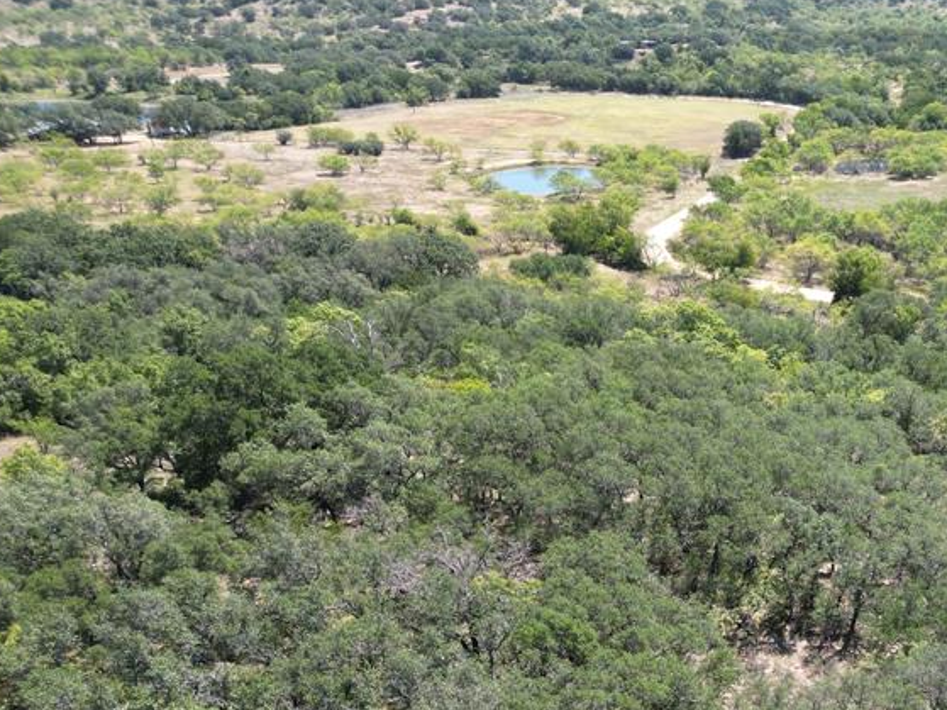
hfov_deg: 40.0
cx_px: 842
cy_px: 605
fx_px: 1203
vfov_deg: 31.7
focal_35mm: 44
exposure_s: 1/1000
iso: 100
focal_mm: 6.72
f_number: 1.7
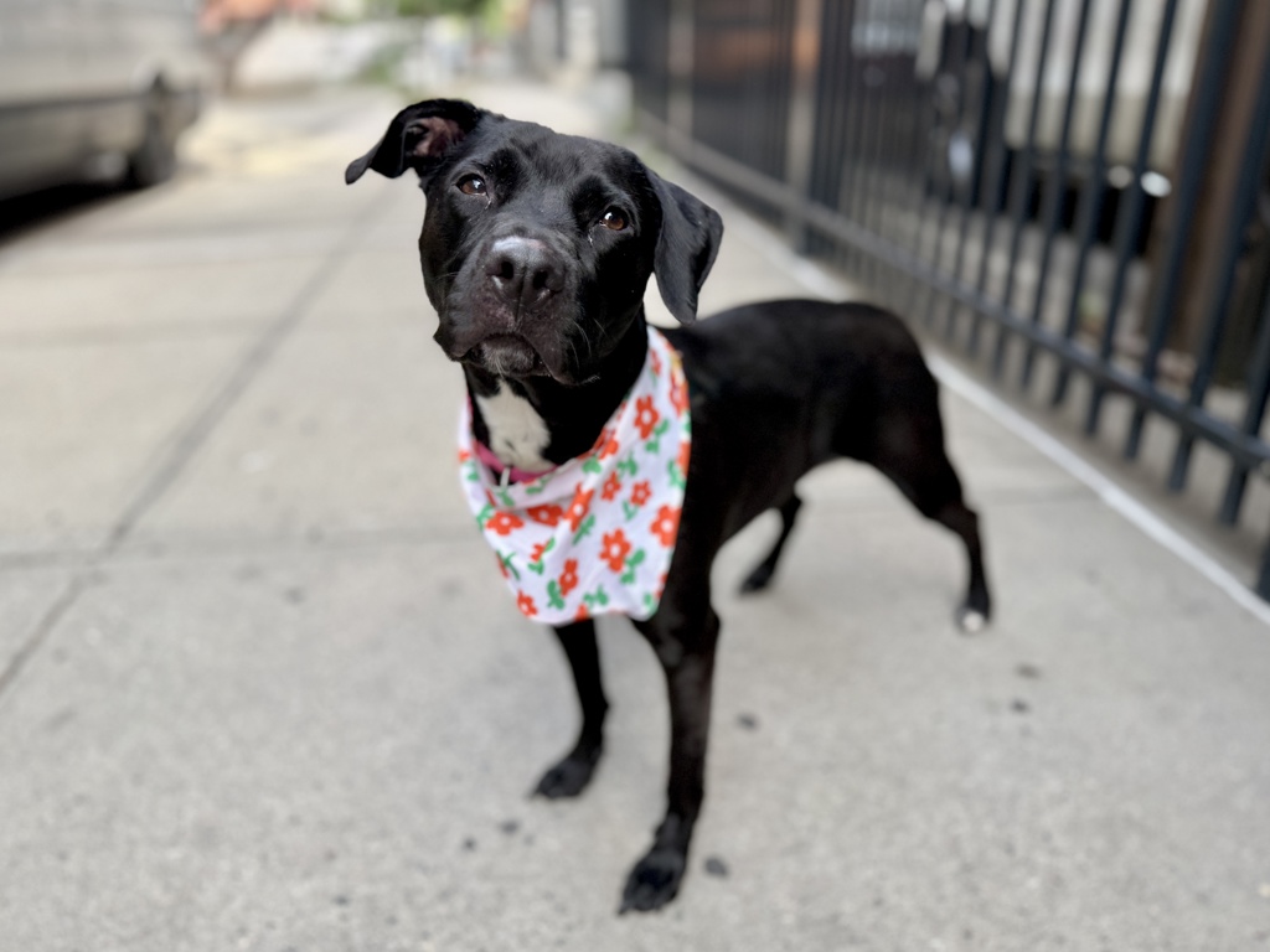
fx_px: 881
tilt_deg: -23.6
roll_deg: -1.8
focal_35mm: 24
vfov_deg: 56.8
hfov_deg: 71.6
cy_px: 476
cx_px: 635
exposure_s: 1/494
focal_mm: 6.76
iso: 80
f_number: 1.78
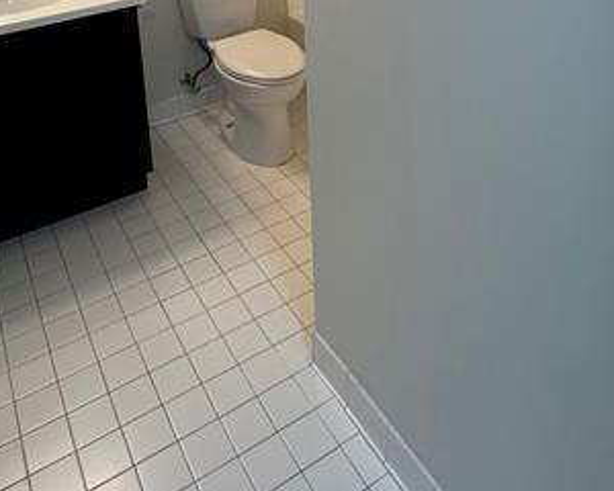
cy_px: -82
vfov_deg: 34.7
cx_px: 287
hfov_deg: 51.5
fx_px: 636
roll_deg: +2.7
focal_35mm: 35
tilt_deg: -12.3
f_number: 2.2
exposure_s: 1/120
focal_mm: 2.22
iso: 250
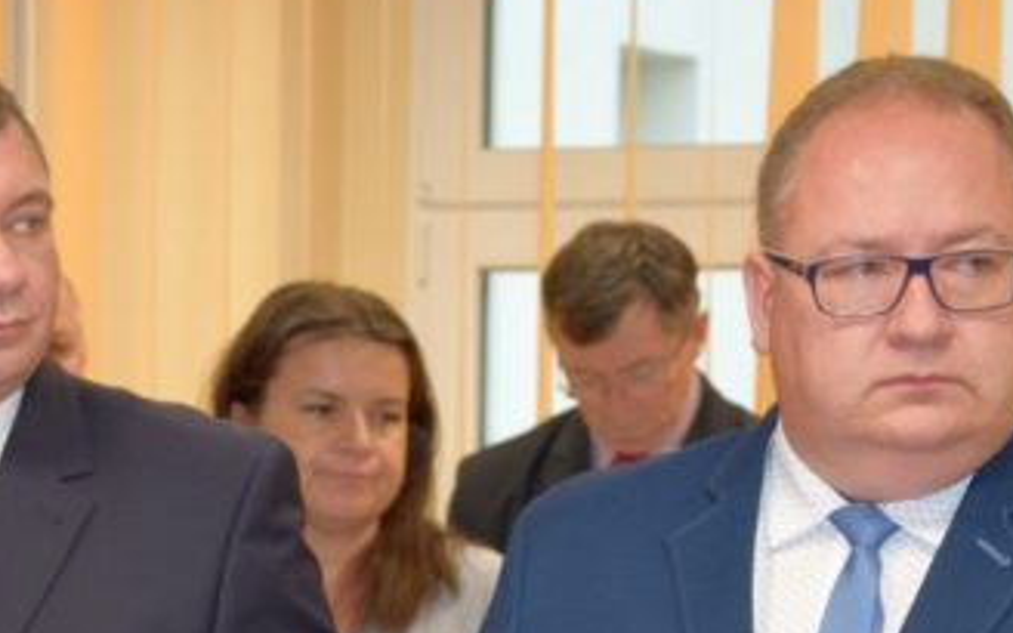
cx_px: 93
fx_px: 4942
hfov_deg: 11.6
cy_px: 698
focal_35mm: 179
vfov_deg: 7.3
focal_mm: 50
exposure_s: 1/60
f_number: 5
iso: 800
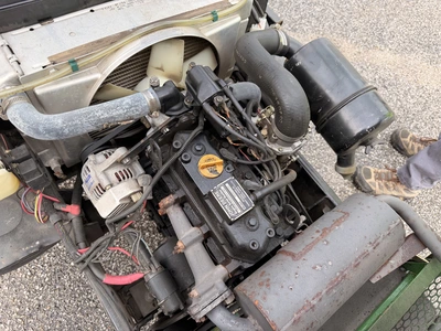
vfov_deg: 56.8
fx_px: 306
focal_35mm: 24
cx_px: 220
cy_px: 166
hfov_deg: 71.6
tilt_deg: -64.9
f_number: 1.78
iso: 64
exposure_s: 1/144
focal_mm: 6.76
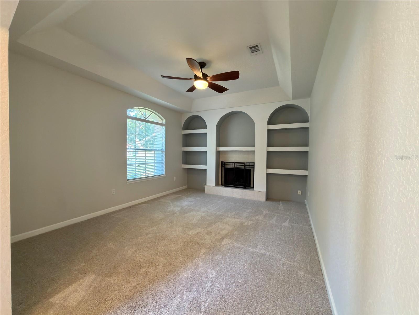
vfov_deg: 85.7
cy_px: 158
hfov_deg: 102.1
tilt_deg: -1.7
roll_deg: -0.8
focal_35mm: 14
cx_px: 210
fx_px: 169
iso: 80
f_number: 2.2
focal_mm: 2.22
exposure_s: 1/30
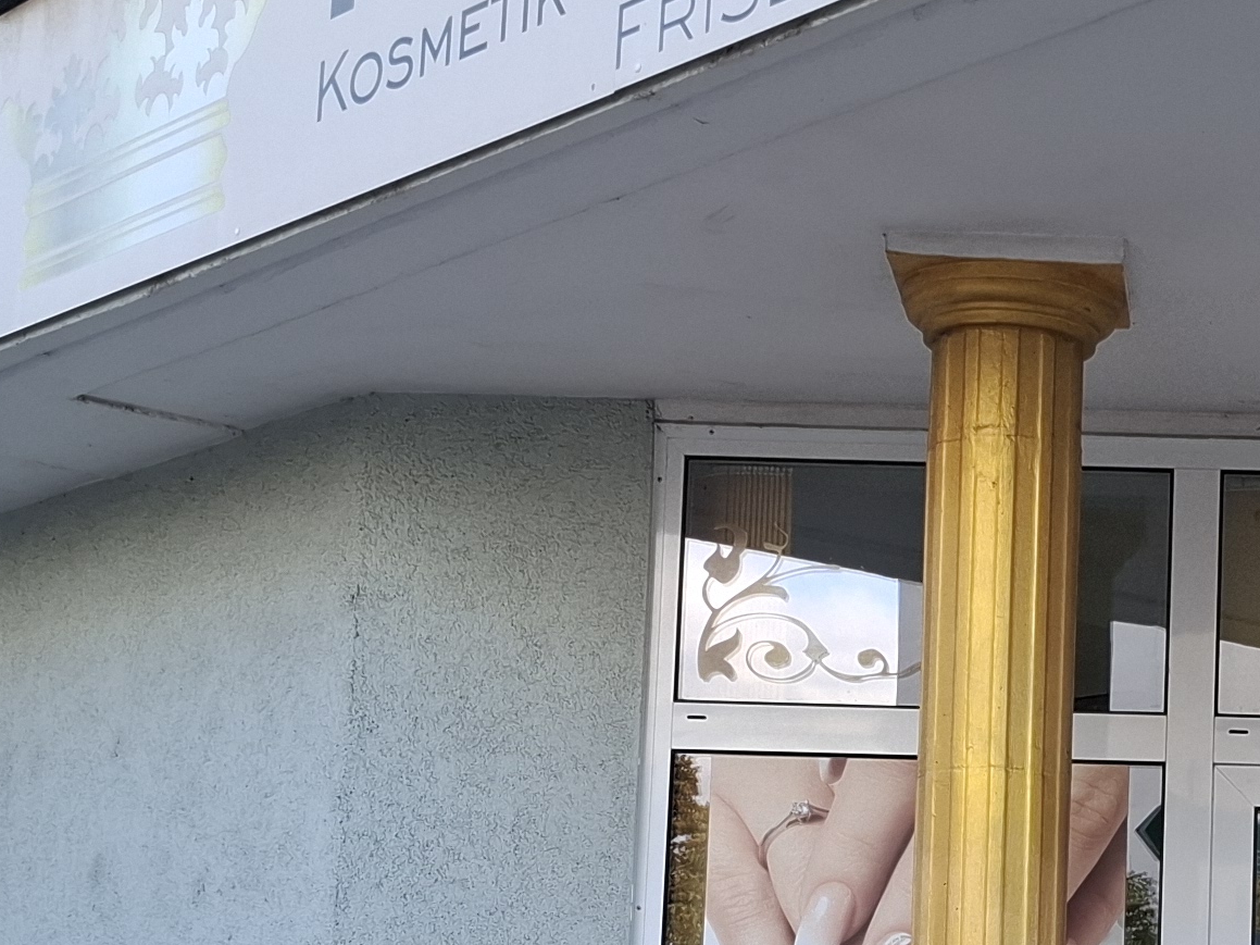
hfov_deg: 23.4
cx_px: 1159
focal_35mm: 81
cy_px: 822
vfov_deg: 18.0
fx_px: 2948
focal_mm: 5.54
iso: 50
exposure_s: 1/142
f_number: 1.8
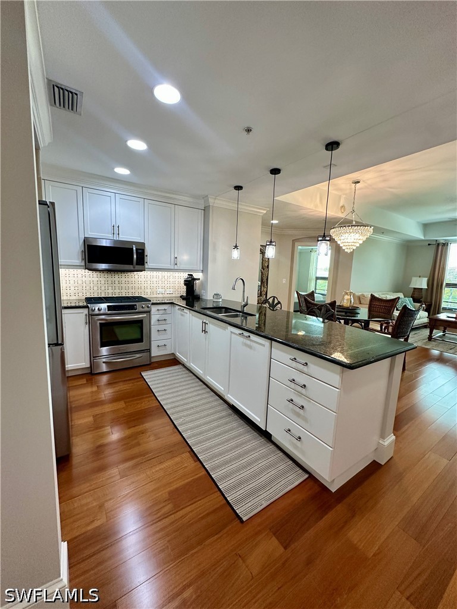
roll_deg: -2.3
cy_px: 304
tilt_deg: -7.1
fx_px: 246
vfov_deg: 102.1
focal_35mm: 14
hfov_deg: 85.7
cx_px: 228
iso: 200
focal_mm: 2.22
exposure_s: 1/120
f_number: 2.2
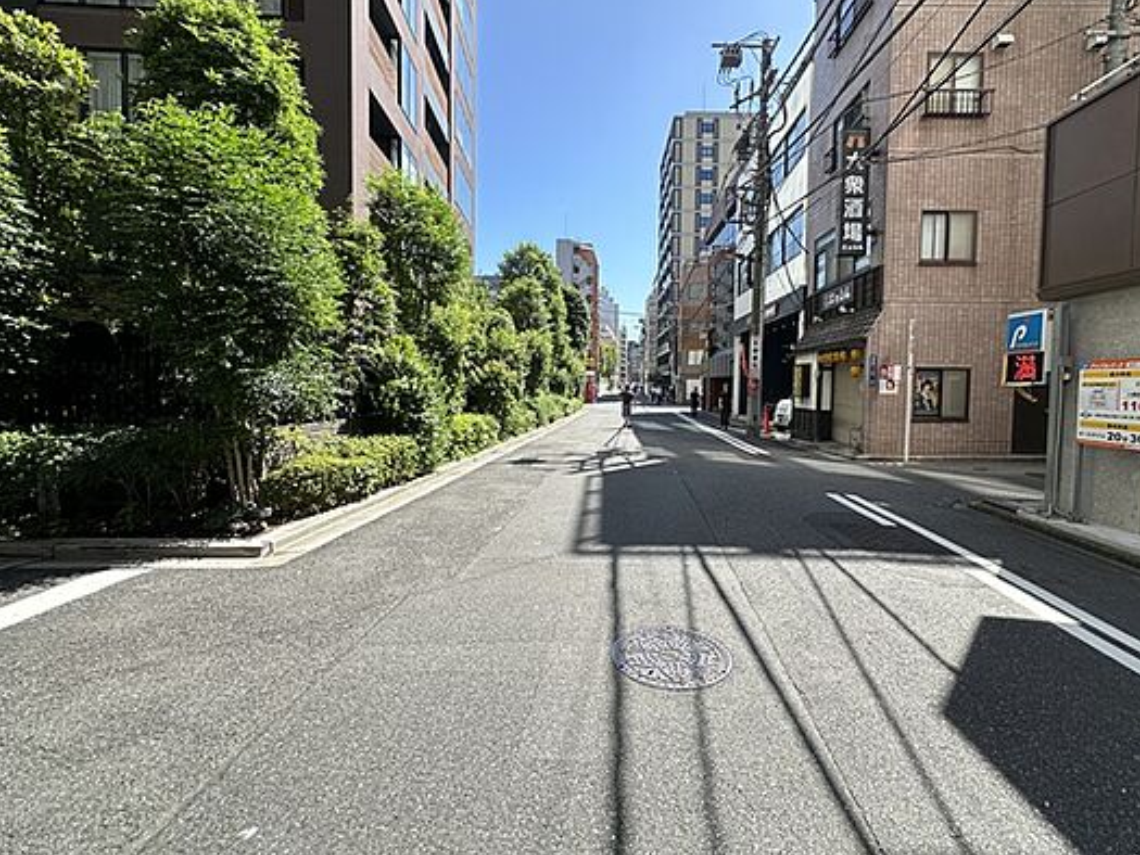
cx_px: 599
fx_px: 527
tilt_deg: -0.7
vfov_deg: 78.1
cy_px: 408
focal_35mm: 16
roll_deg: -1.7
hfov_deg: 94.4
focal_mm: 2.22
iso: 40
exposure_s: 1/670
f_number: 2.2
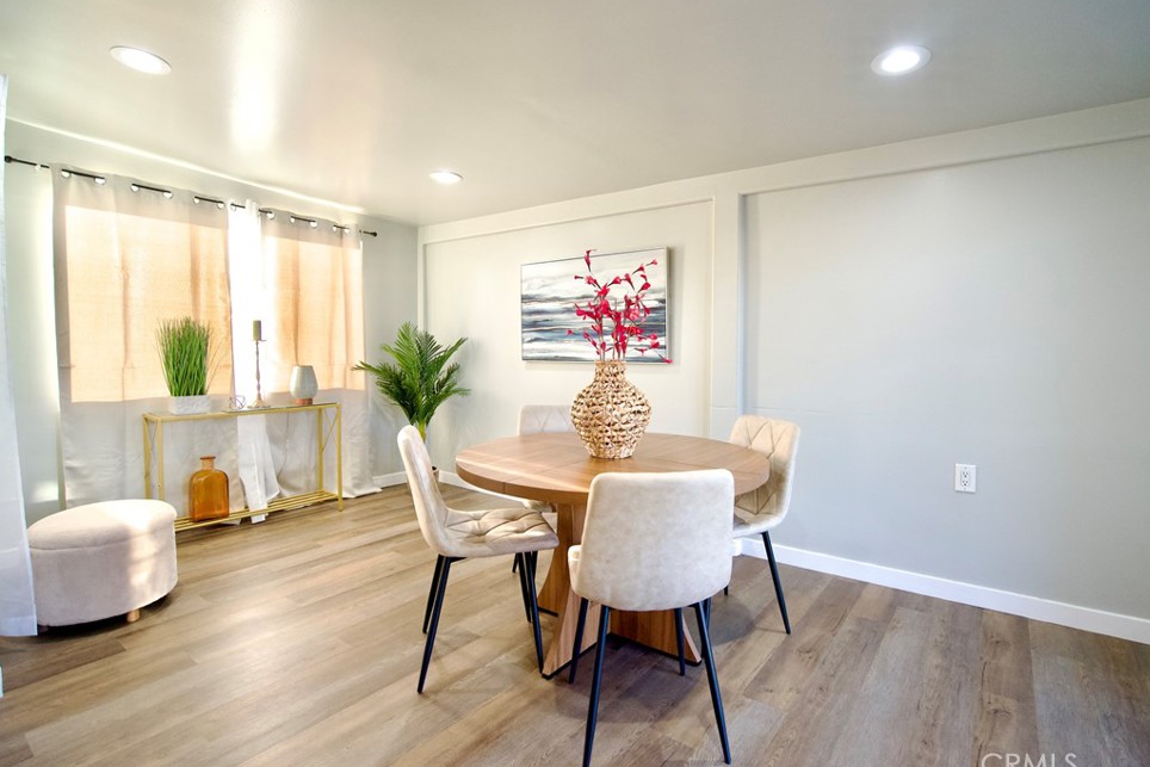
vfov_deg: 70.4
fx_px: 543
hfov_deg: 93.2
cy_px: 374
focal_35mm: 17
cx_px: 592
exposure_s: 1/160
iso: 800
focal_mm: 16
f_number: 4
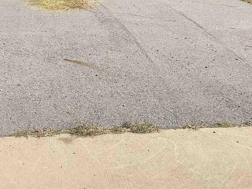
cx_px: 104
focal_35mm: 63
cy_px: 39
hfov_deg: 30.7
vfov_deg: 23.0
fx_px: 459
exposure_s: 1/2227
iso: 16
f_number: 1.8
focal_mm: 3
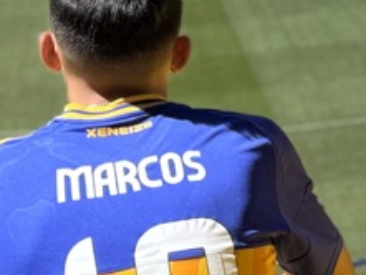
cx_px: 585
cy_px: 123
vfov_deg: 9.8
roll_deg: +2.6
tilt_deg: -16.1
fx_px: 1608
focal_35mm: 152
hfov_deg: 12.2
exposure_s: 1/6173
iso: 80
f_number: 1.78
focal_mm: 6.76
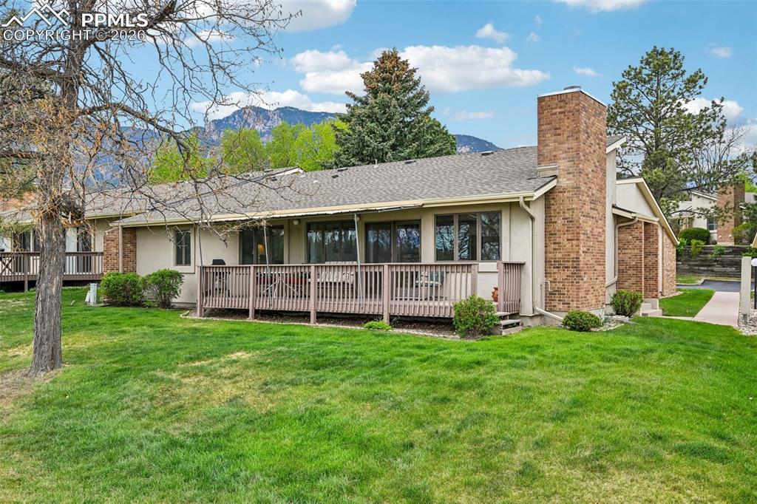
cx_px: 378
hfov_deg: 61.9
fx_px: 631
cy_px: 252
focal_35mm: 30
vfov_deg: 43.6
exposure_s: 1/30
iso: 90
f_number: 11
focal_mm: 30
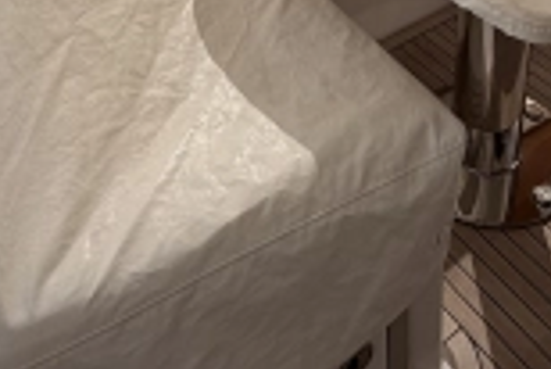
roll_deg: -0.7
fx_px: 797
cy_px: -220
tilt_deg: -20.5
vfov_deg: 21.0
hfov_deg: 37.9
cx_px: 340
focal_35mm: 52
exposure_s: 1/985
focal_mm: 2.22
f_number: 2.2
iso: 20
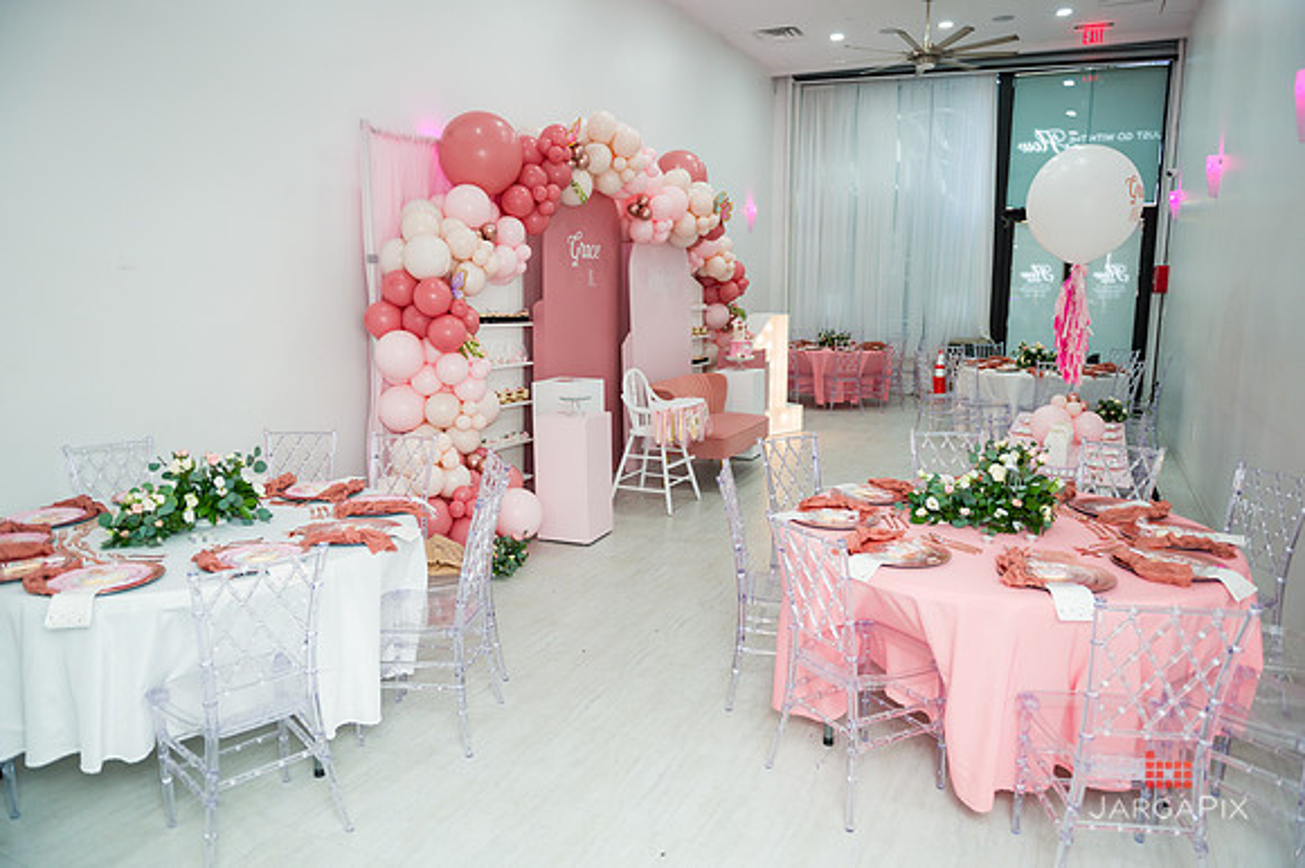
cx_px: 652
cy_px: 434
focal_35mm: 24
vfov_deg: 53.1
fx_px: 869
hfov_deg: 73.8
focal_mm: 24
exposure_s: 1/200
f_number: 3.2
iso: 800
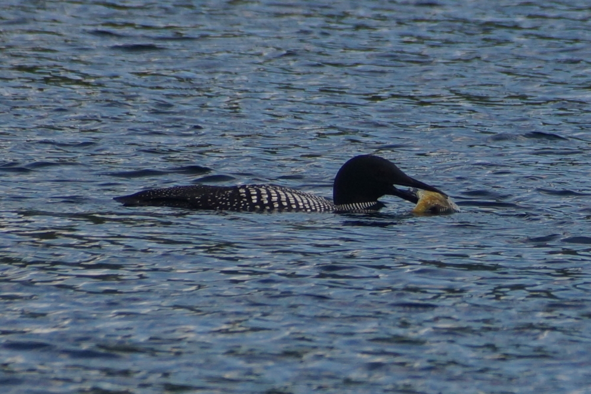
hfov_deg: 5.5
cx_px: 296
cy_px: 197
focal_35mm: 375
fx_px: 6154
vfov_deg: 3.7
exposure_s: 1/400
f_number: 6.3
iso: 250
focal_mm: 250
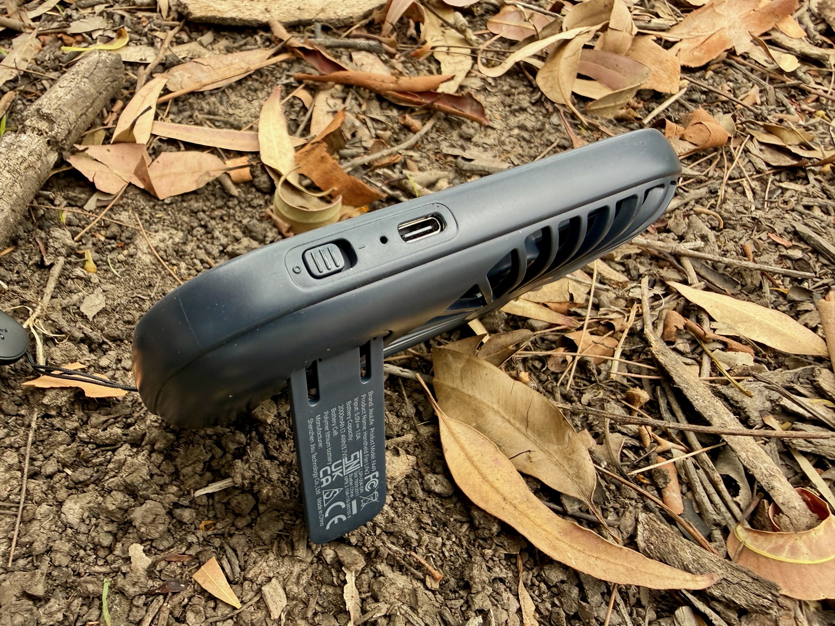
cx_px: 418
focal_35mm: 24
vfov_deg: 56.8
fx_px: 579
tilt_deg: -49.5
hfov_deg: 71.6
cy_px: 313
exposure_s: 1/99
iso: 100
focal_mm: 2.22
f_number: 2.2
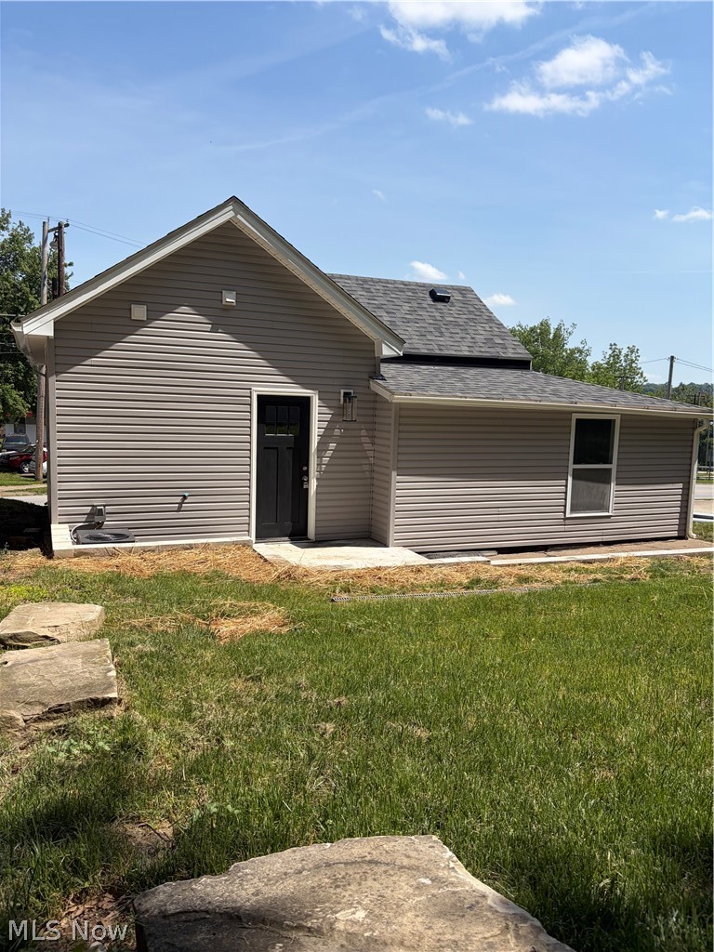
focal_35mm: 26
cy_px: 476
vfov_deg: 67.3
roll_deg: -1.8
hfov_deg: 53.1
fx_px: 715
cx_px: 357
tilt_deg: -5.1
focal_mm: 5.96
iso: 50
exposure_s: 1/3831
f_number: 1.6
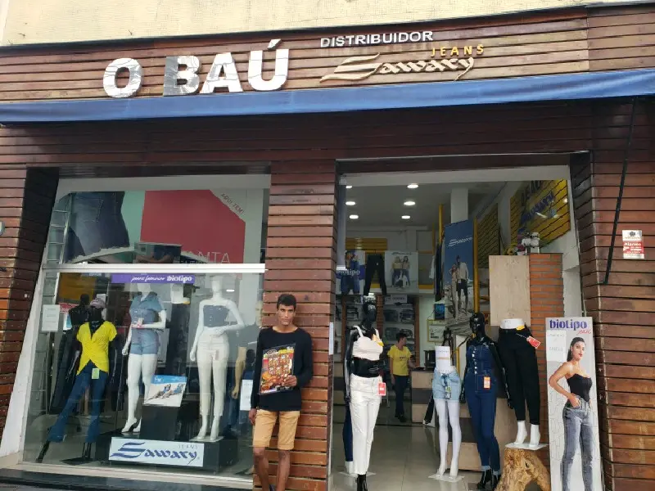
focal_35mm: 26
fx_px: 492
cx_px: 328
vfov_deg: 53.1
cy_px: 246
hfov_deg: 67.3
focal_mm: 4.3
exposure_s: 1/120
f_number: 2.4
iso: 100
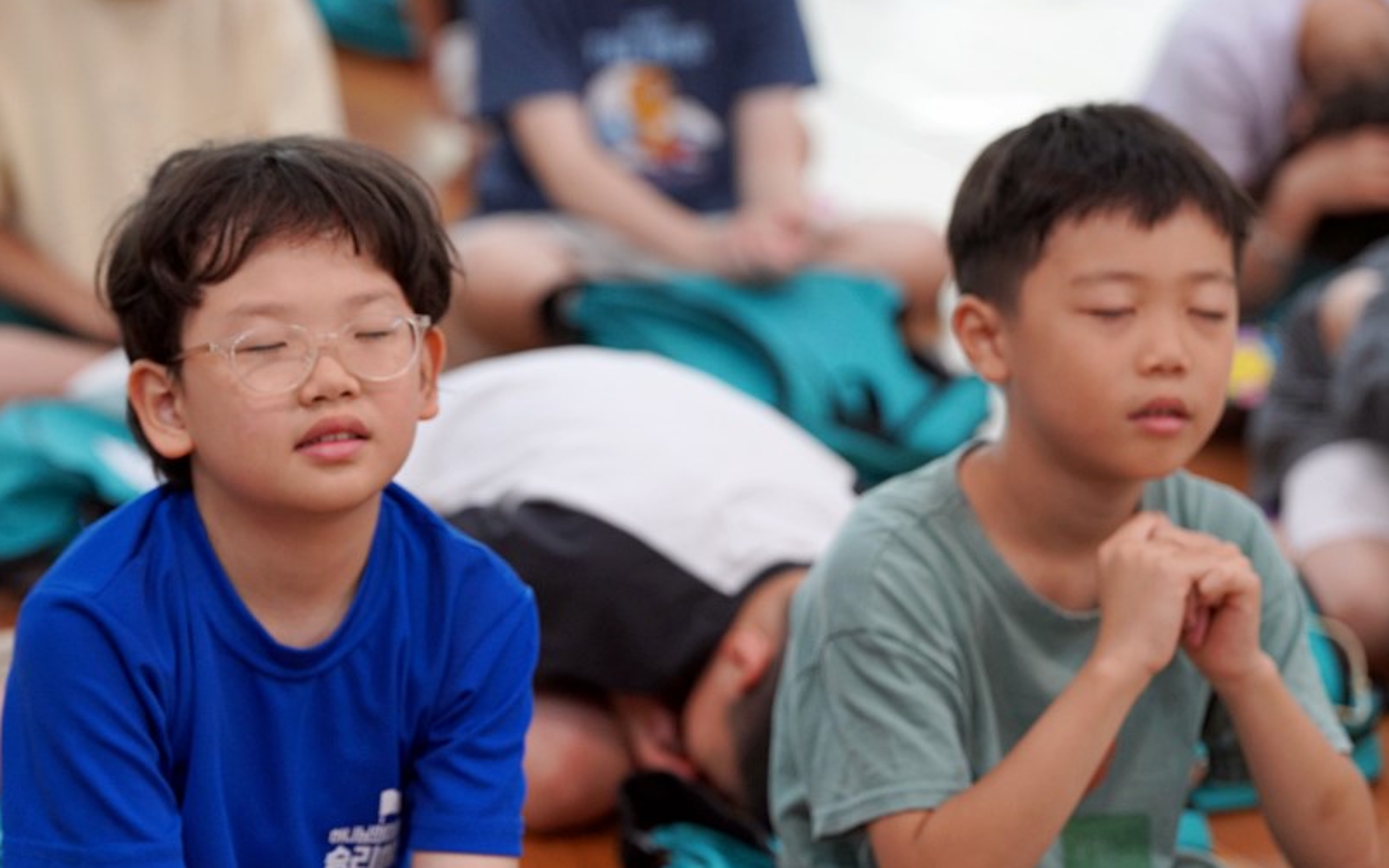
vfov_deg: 7.5
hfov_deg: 12.0
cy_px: 393
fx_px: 6624
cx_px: 620
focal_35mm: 175
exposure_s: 1/160
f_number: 4
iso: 1250
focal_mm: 153
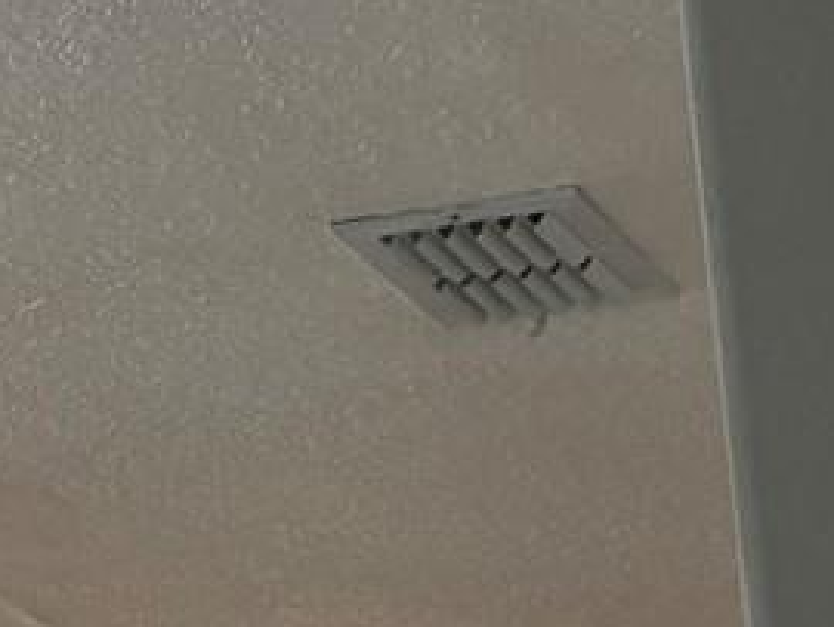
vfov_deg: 9.6
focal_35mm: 154
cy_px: 65
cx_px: -1050
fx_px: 3714
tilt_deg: +22.1
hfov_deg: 11.1
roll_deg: -4.7
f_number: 1.6
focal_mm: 5.96
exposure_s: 1/120
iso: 160
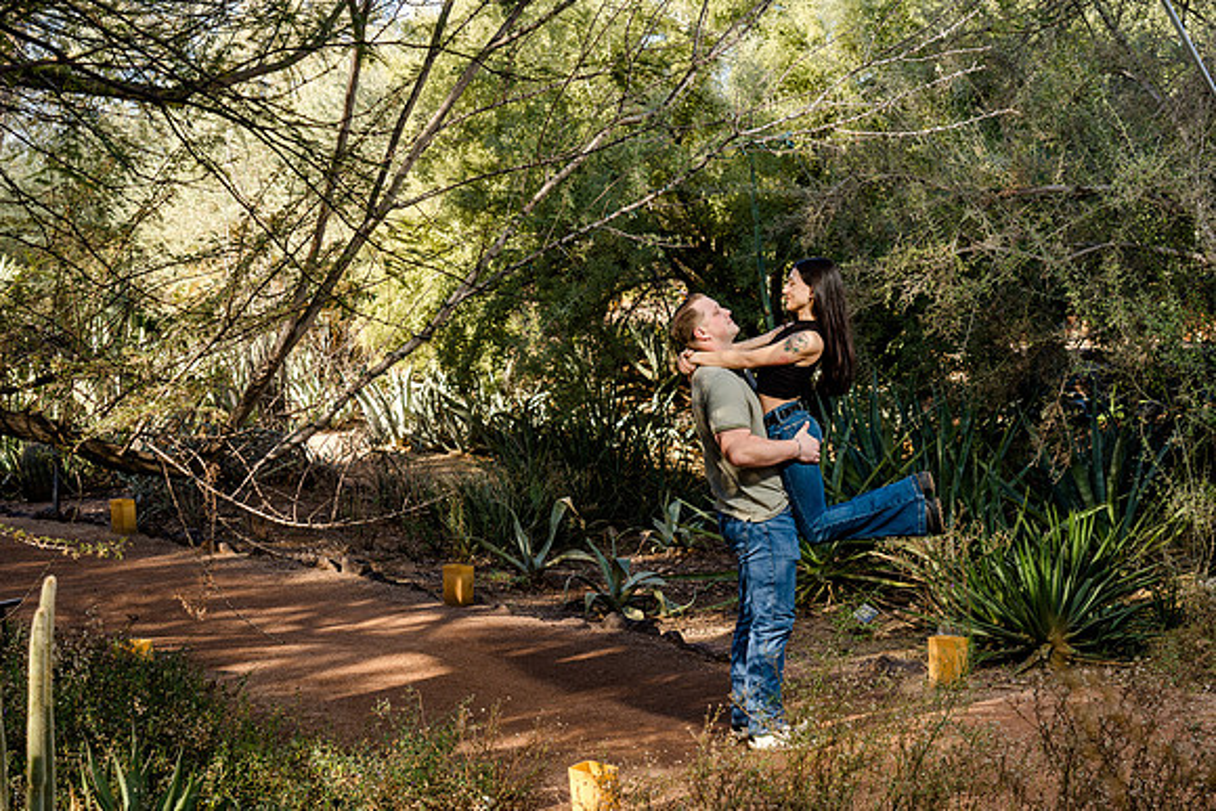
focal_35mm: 49
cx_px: 608
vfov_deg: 27.5
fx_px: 1655
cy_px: 406
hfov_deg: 40.3
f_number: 5.6
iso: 100
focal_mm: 49
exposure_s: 1/200
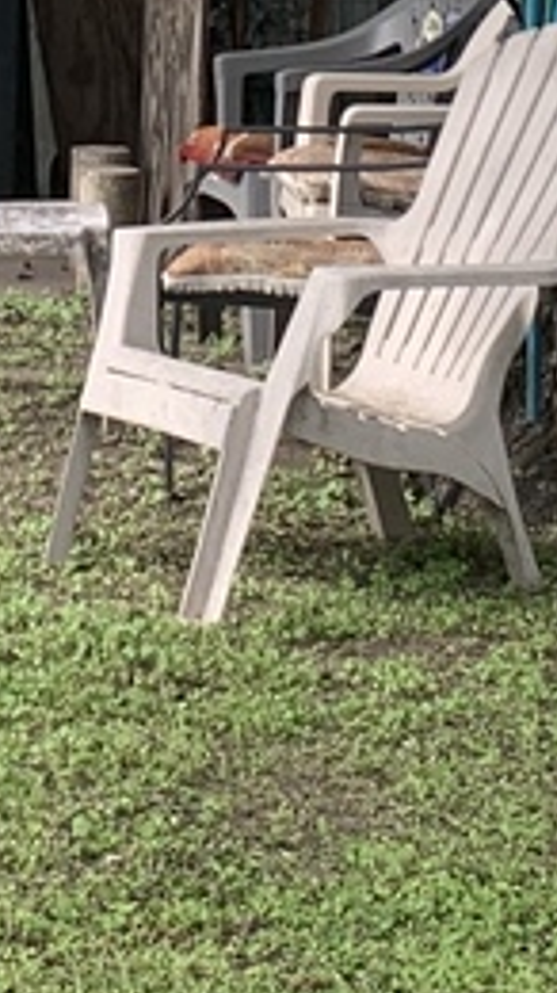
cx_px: 11
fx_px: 4128
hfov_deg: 7.7
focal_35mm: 157
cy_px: -393
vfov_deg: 13.1
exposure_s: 1/350
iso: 25
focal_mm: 4.25
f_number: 1.8
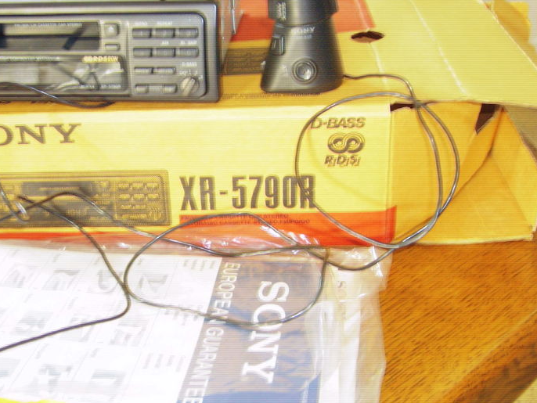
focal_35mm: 51
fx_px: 791
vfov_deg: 28.5
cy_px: 167
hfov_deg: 37.4
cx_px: 232
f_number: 2.8
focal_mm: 5.8
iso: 100
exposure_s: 1/45
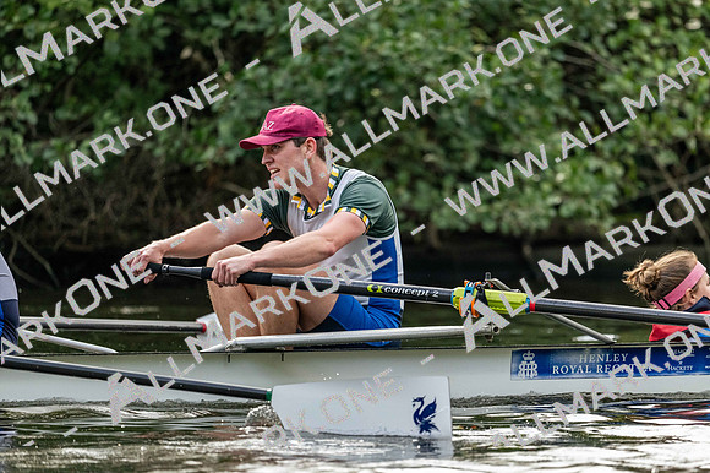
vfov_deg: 3.4
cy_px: 236
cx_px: 355
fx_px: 7886
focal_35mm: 400
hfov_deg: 5.2
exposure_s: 1/2500
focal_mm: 400
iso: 1800
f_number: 4.5
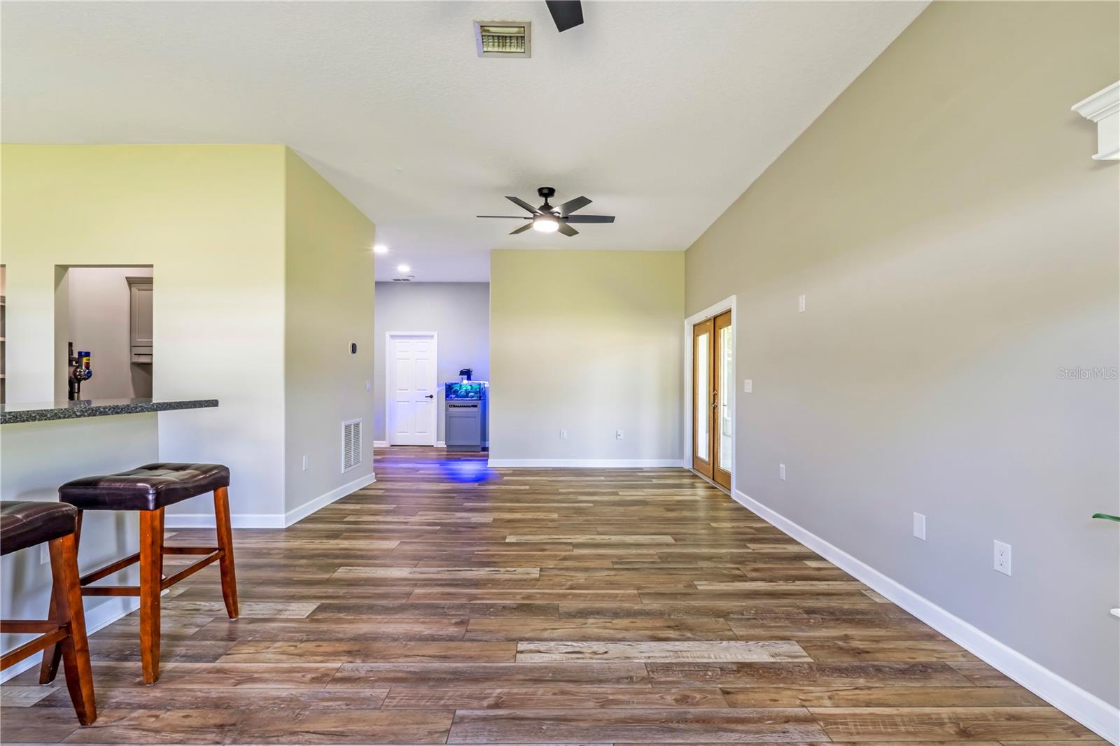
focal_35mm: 16
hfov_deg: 95.0
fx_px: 513
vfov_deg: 72.0
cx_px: 560
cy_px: 373
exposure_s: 1/125
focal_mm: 11
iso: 250
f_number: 9
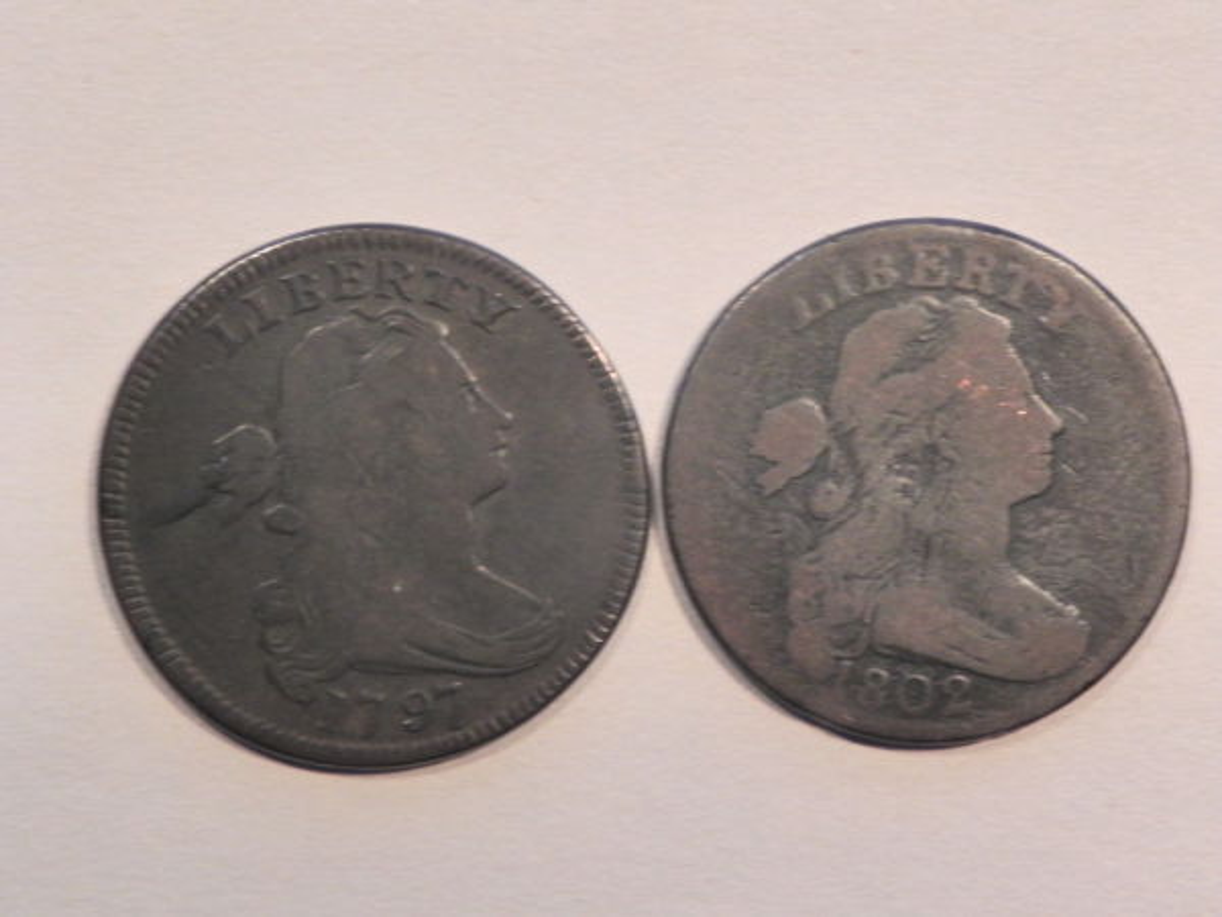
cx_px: 611
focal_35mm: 117
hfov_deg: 16.8
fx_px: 4130
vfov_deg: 12.7
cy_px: 458
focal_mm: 20.8
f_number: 5.6
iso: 328
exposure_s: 1/30
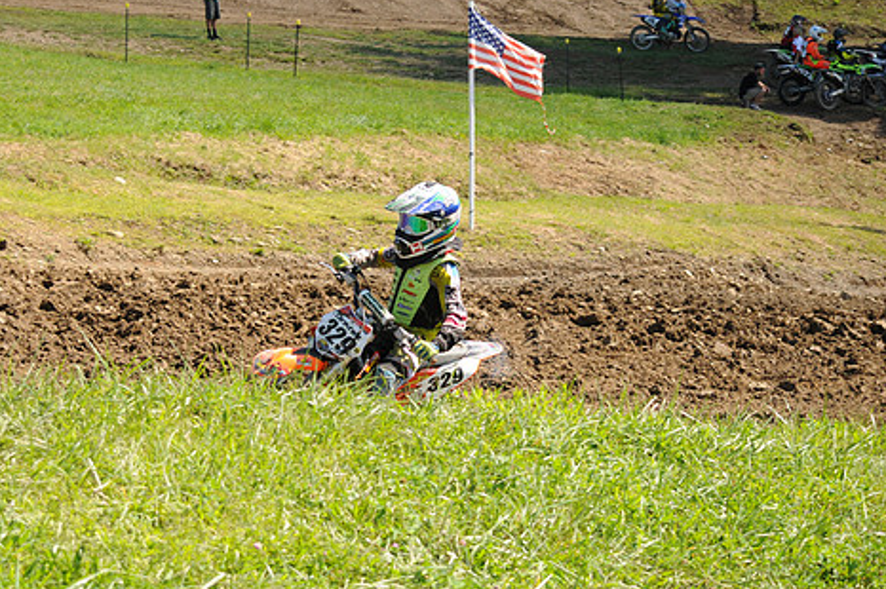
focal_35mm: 103
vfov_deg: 13.3
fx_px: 2524
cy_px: 294
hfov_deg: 19.9
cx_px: 348
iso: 400
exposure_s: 1/1000
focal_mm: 55
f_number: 5
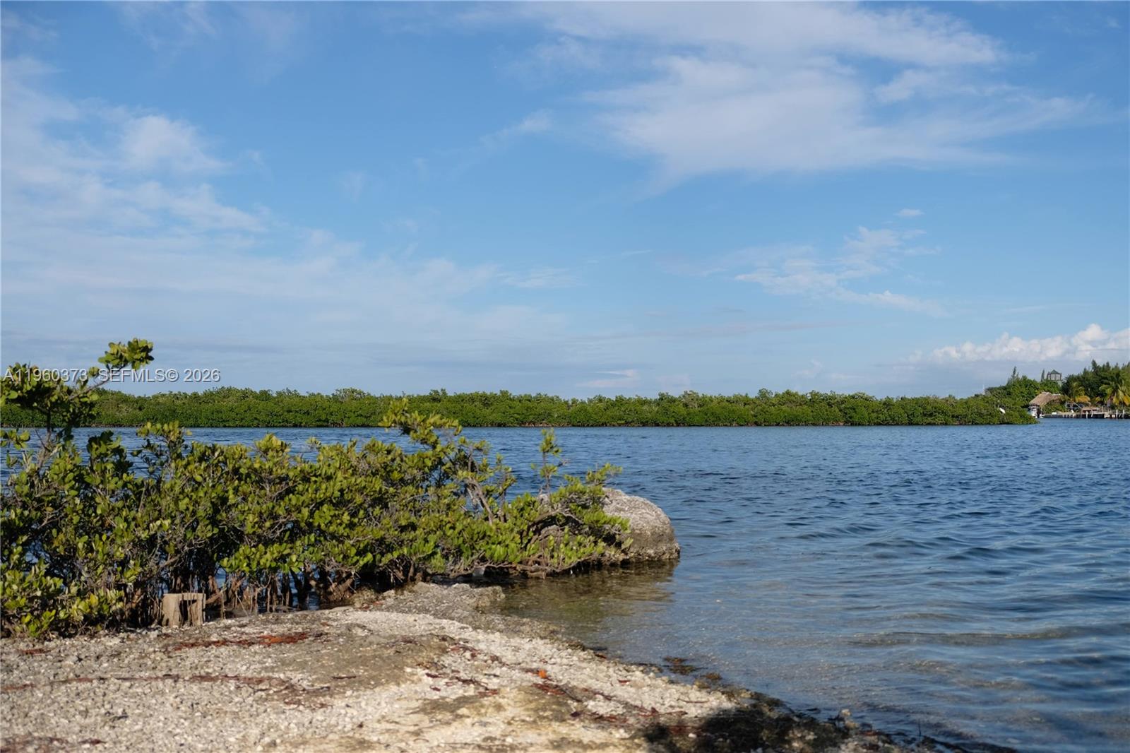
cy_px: 376
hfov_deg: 50.7
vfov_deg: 35.0
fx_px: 1192
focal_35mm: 38
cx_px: 565
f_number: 3.2
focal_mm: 25.4
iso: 200
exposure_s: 1/3800
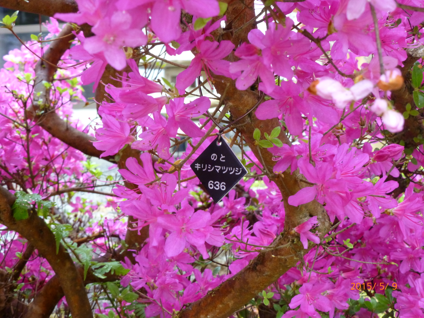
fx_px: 857
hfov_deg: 27.8
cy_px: 159
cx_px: 212
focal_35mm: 70
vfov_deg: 21.0
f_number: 5
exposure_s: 1/15
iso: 400
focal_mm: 12.5
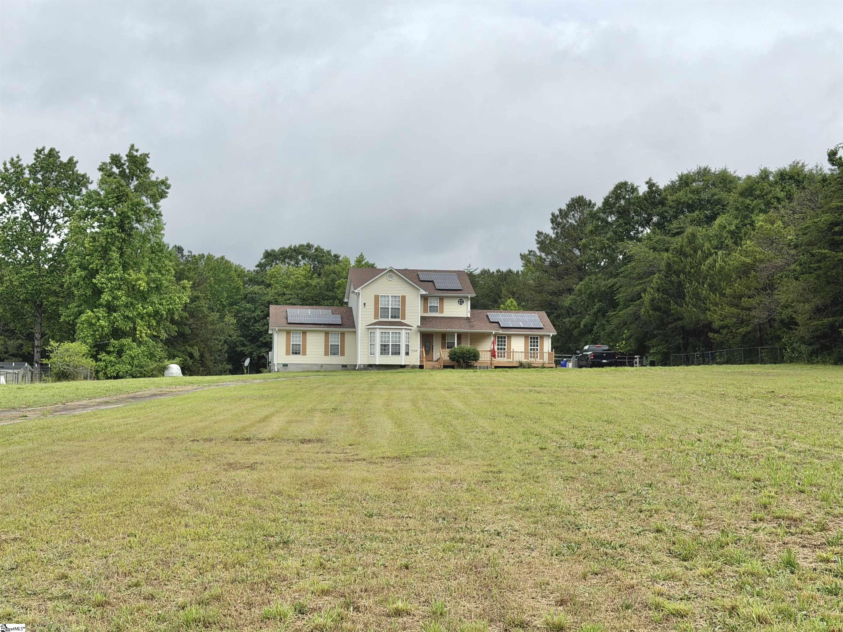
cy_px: 316
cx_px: 422
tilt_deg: +4.0
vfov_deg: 30.3
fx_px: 1169
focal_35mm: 48
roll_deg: -0.2
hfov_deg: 39.7
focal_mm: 6.76
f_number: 1.78
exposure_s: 1/4878
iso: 64
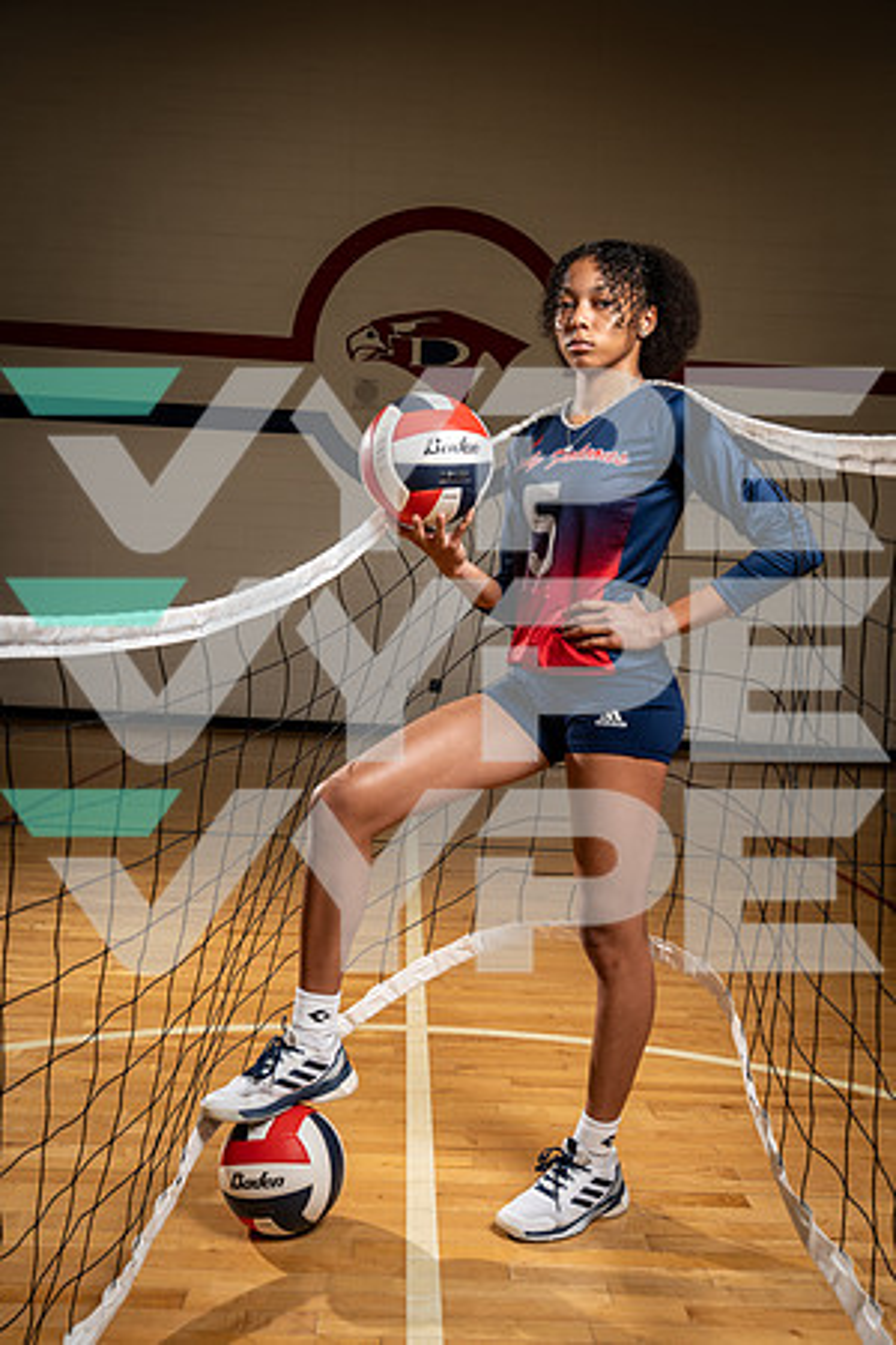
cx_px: 448
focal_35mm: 35
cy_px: 672
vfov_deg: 54.4
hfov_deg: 37.9
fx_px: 1307
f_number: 5.6
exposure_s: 1/250
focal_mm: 35
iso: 320
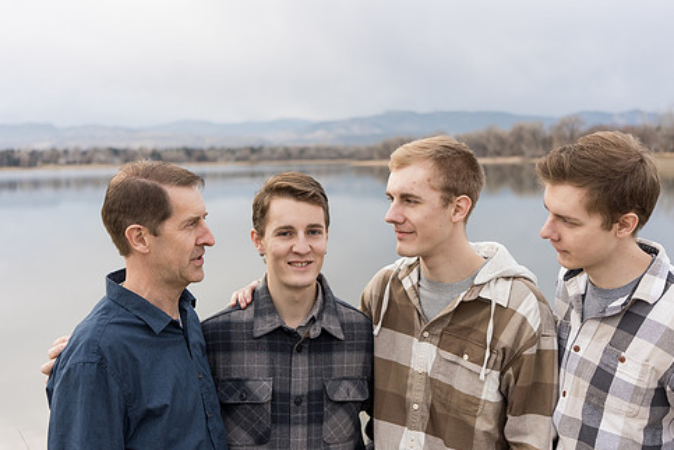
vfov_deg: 31.9
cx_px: 356
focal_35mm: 42
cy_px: 238
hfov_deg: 46.4
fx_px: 786
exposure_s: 1/320
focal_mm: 35
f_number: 2.8
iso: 200
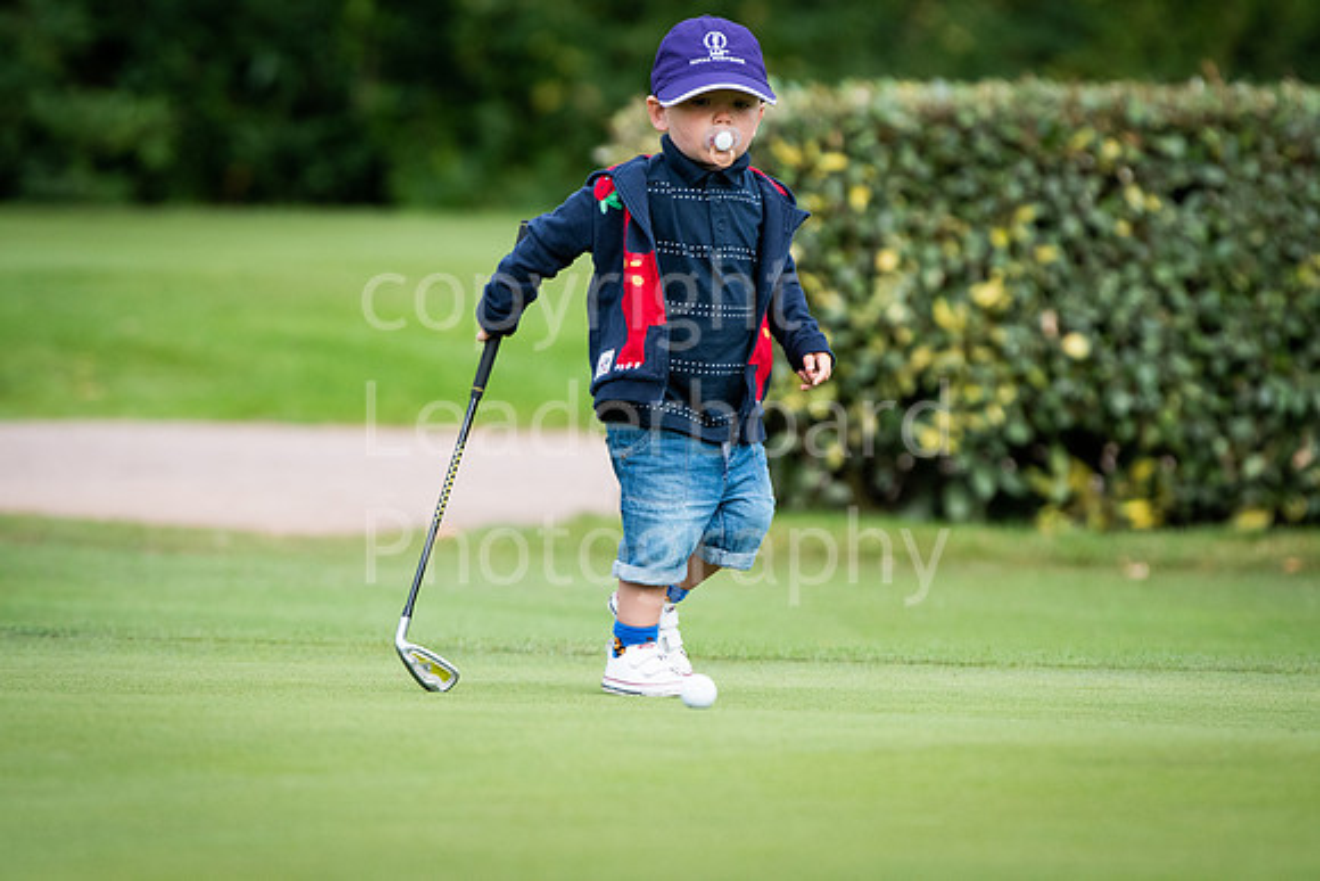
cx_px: 660
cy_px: 440
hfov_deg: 3.6
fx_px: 20904
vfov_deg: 2.4
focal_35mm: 570
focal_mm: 380
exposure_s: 1/1250
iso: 1000
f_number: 5.6
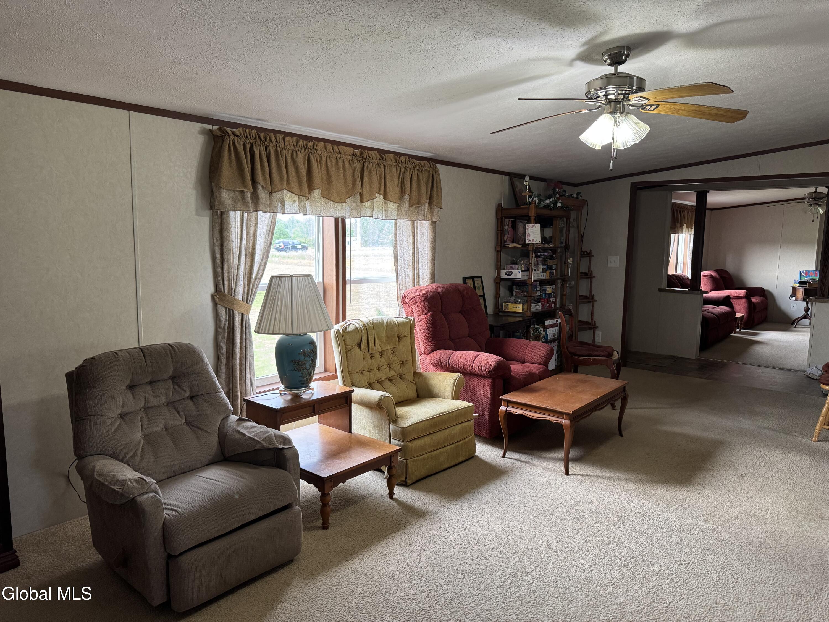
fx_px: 575
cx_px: 414
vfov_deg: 56.8
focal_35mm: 24
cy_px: 311
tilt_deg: -7.8
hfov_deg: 71.6
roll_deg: -0.5
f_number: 1.78
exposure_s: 1/101
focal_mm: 6.76
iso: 200
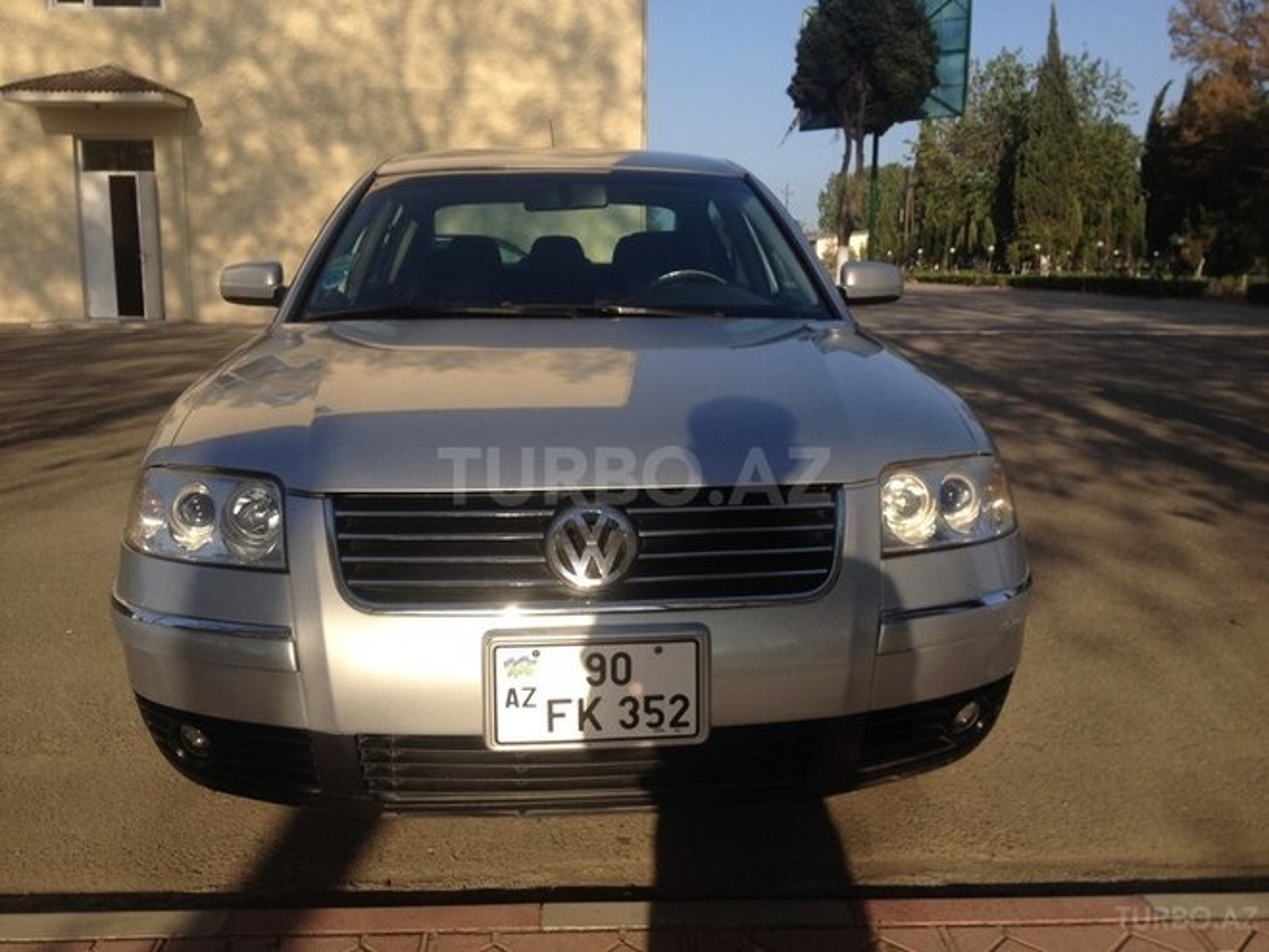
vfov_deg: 40.7
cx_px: 634
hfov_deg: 52.6
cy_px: 476
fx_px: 1283
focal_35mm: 35
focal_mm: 4.28
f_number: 2.4
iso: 50
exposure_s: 1/1623
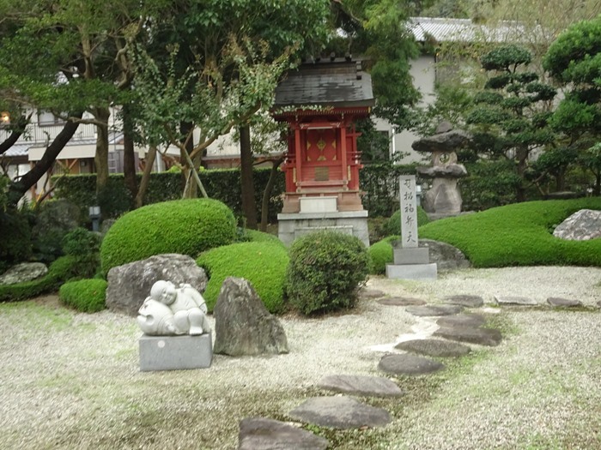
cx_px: 300
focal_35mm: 37
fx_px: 642
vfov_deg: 38.7
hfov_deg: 50.1
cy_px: 225
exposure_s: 1/40
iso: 400
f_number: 4
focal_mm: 6.37
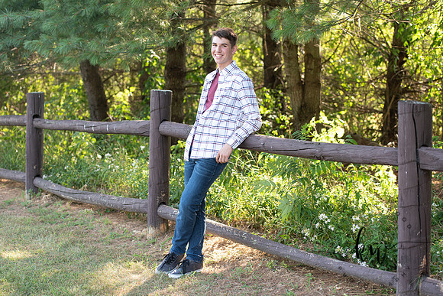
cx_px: 222
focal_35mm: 70
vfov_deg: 19.5
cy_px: 148
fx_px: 862
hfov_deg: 28.8
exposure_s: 1/250
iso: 400
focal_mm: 70
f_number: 3.2
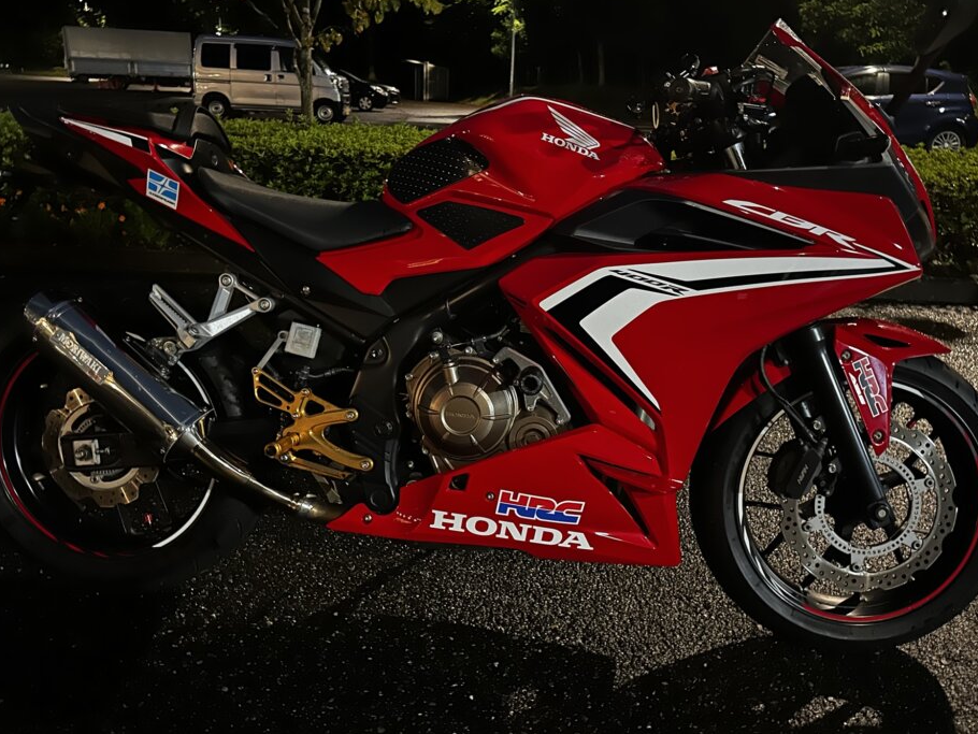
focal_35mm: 27
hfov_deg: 65.3
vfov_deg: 51.3
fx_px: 763
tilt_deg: -16.4
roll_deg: -2.4
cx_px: 504
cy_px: 332
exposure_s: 1/9
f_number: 1.78
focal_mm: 6.86
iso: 1600
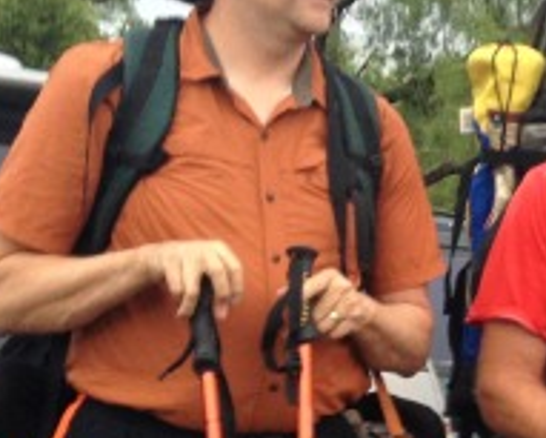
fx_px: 2312
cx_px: 872
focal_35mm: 143
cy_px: 467
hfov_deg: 12.6
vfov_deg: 10.7
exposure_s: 1/60
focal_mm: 4.28
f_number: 2.4
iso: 64
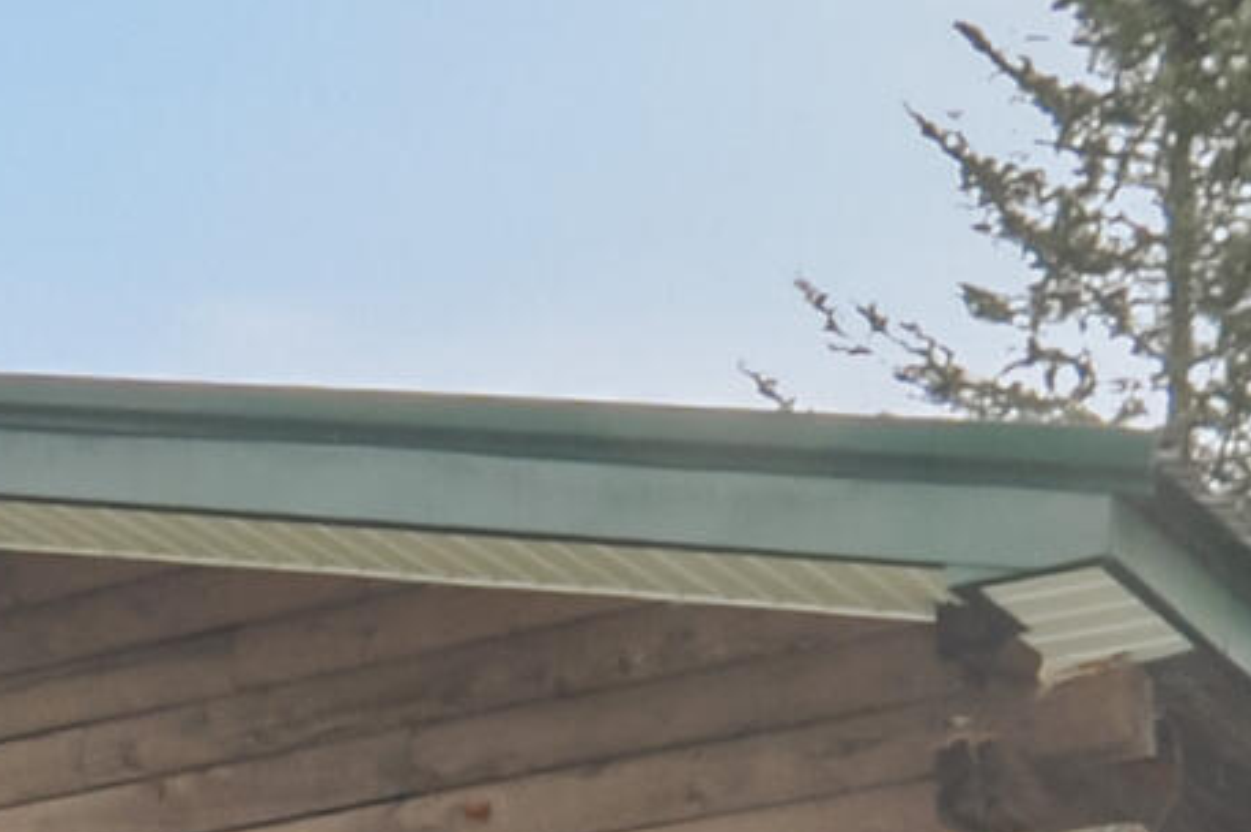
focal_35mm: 108
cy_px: 1344
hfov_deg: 18.7
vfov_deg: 11.9
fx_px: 3760
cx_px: 214
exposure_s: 1/200
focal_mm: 11
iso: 320
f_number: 8
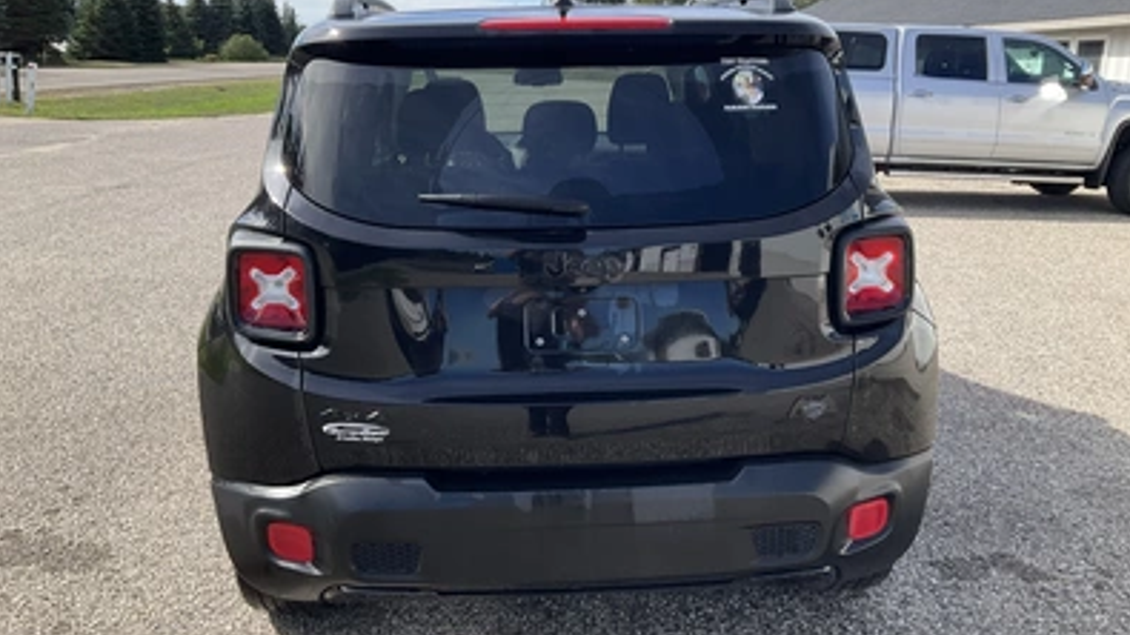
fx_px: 959
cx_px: 566
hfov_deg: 61.0
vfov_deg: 36.6
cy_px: 275
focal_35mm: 32
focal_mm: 3
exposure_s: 1/792
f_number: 1.8
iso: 25
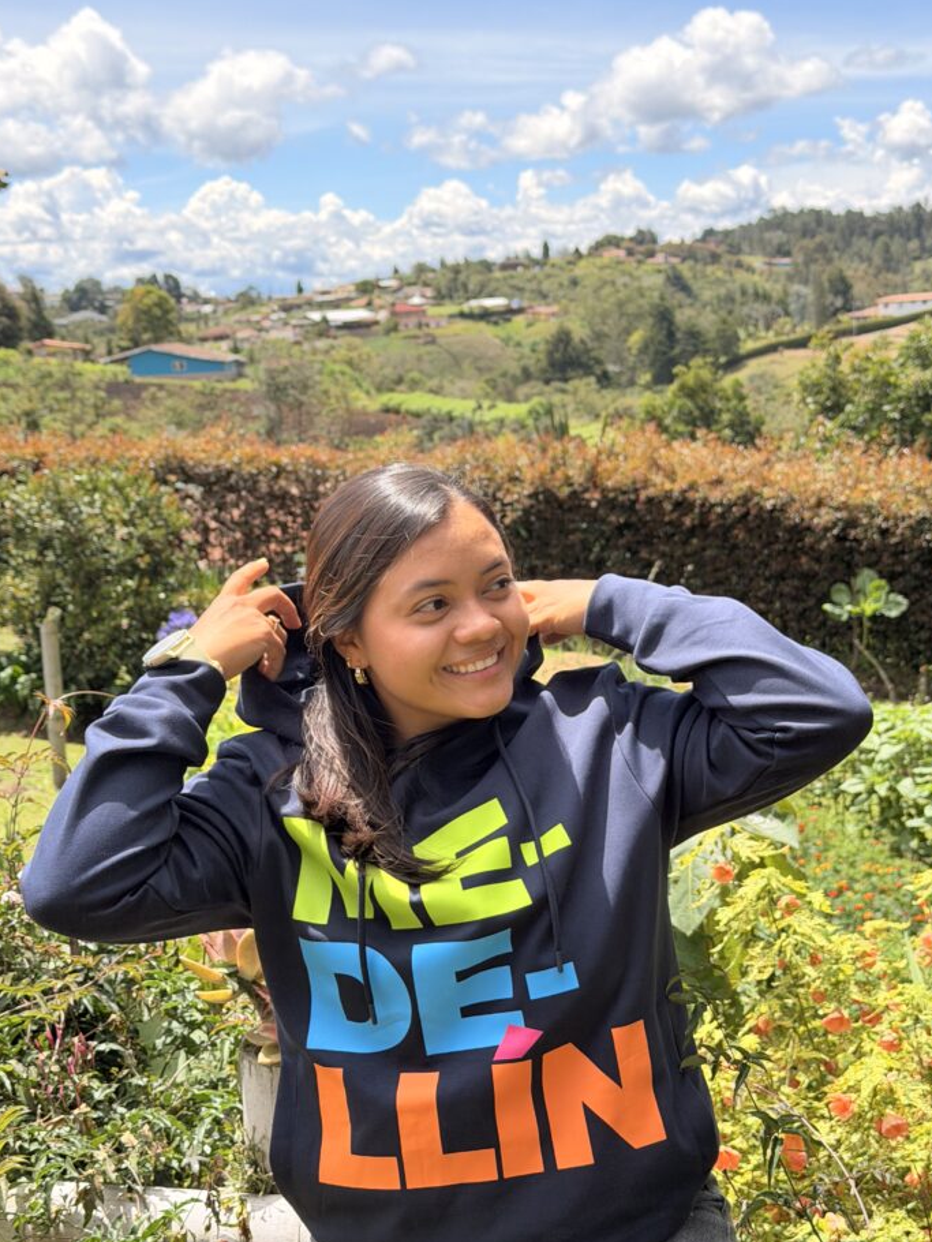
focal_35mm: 54
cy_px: 650
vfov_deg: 35.5
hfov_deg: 27.0
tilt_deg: -10.7
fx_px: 1938
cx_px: 494
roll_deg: +2.4
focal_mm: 6.76
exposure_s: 1/819
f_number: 1.78
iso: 80
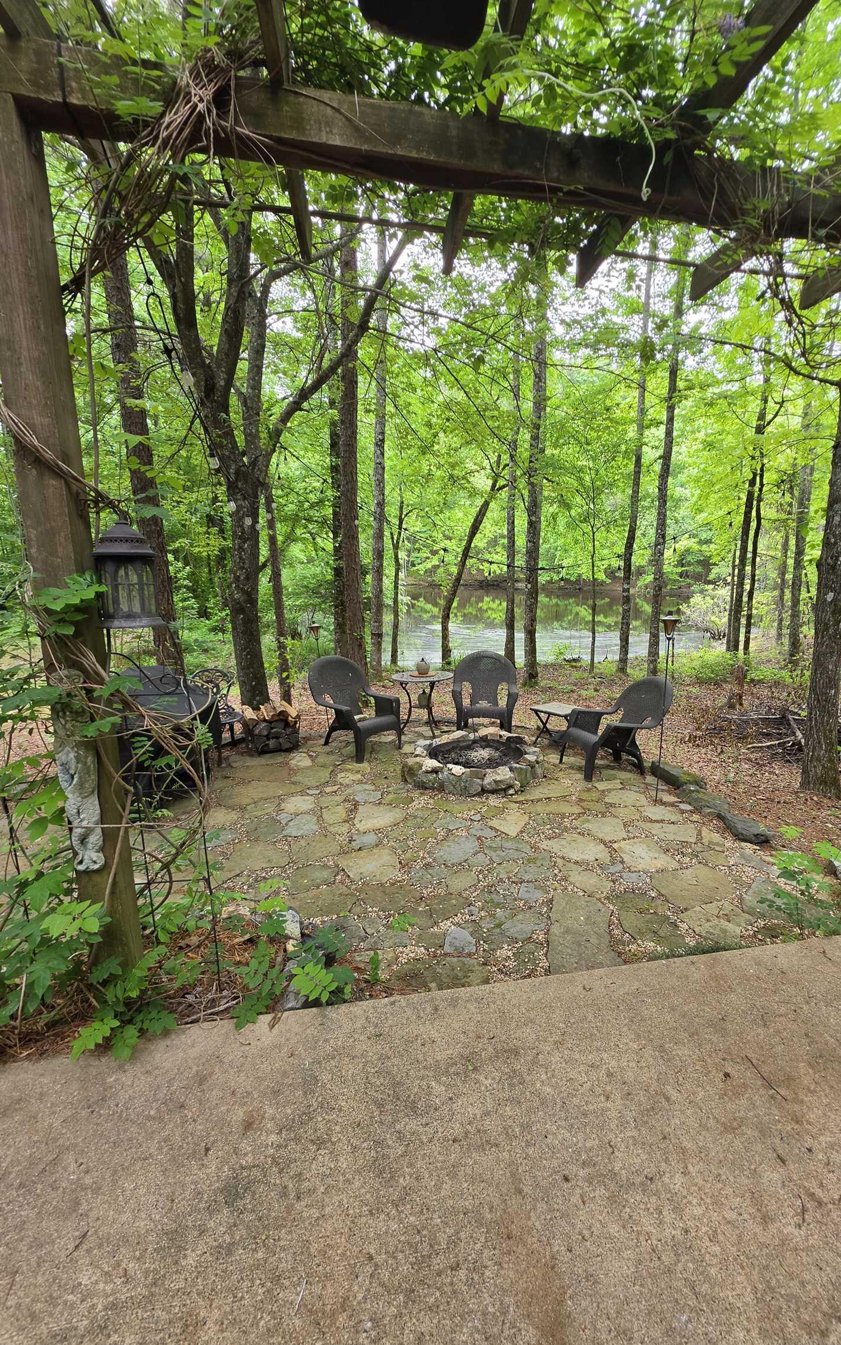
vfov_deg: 105.3
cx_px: 474
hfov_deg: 78.3
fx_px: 514
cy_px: 670
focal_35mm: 14
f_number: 1.9
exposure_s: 1/120
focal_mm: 2.2
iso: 32
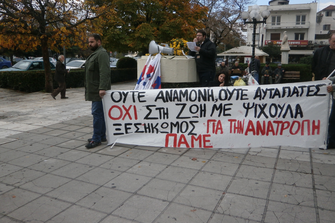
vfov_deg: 46.3
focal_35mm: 28
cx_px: 171
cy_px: 95
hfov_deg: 65.5
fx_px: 261
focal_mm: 4.7
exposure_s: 1/640
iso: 100
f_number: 2.8
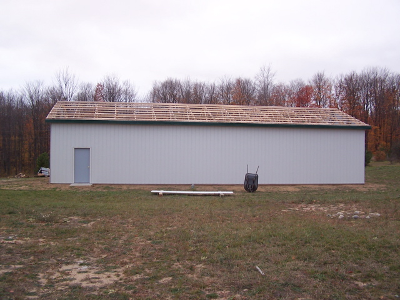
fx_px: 439
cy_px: 150
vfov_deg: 37.7
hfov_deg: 49.0
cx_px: 200
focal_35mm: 38
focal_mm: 6.3
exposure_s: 1/30
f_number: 2.8
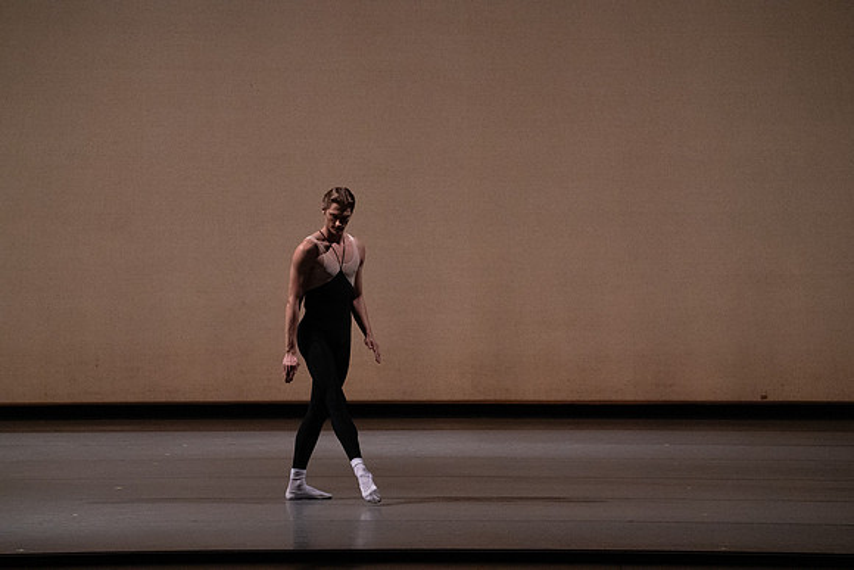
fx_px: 4318
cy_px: 285
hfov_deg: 11.3
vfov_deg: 7.5
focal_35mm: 182
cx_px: 427
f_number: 6.3
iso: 12800
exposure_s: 1/500
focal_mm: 182
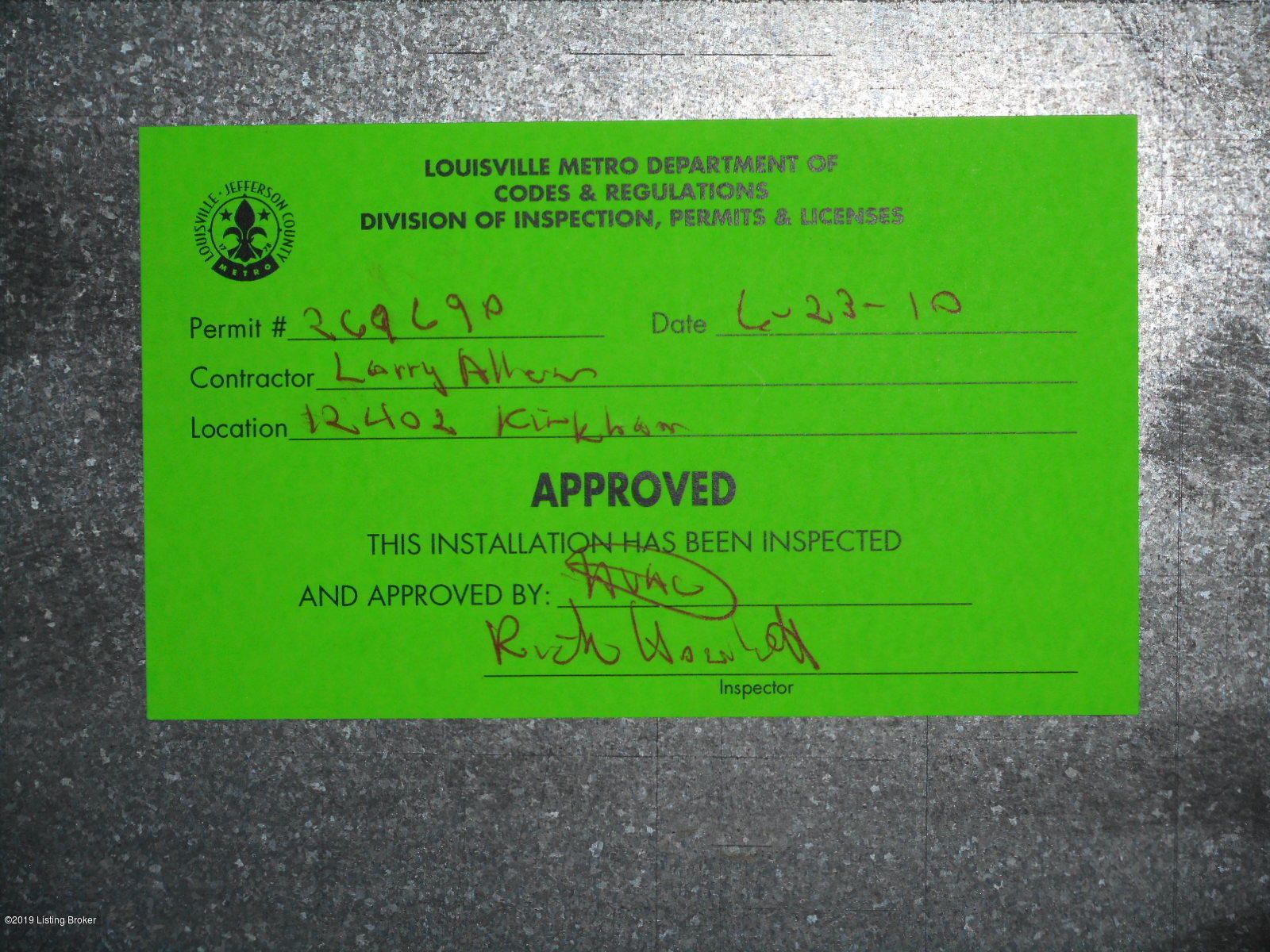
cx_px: 635
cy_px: 476
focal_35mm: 102
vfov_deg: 14.5
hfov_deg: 19.3
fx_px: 3742
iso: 80
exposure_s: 1/60
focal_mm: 18.2
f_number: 5.8
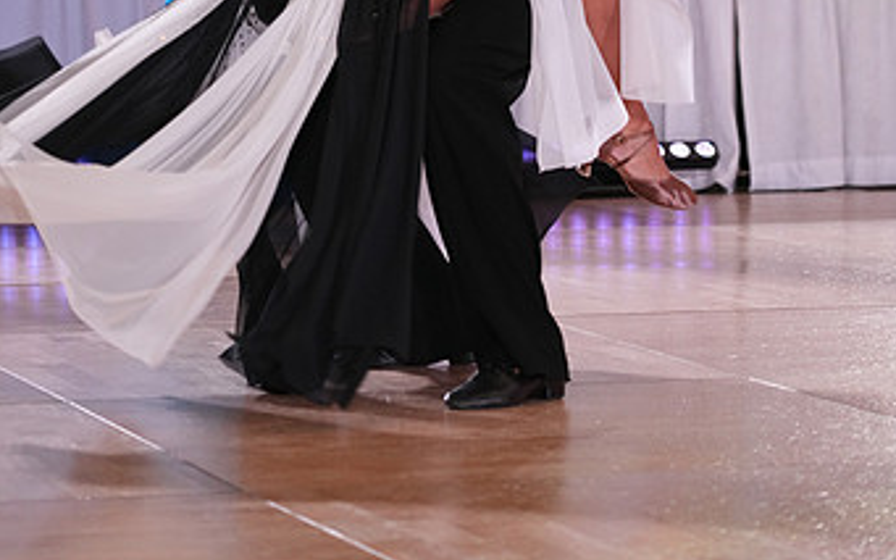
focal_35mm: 182
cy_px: -168
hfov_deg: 11.5
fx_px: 4444
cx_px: 464
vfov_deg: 7.1
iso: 2000
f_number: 4
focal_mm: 105
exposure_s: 1/400
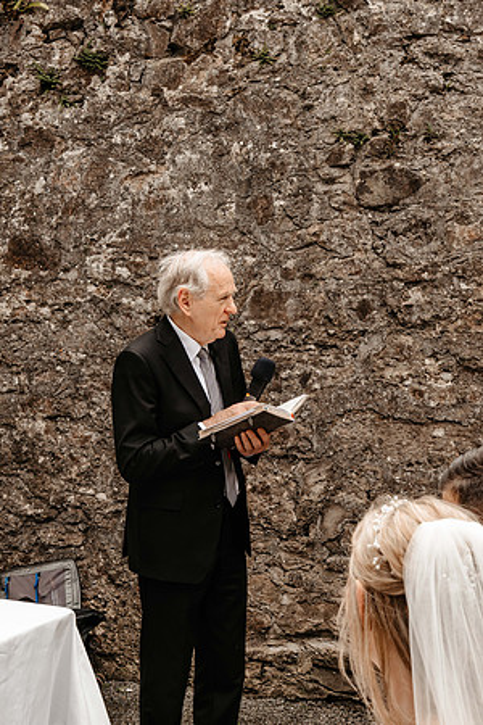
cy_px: 362
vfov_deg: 38.2
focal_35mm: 52
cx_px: 242
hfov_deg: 26.0
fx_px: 1046
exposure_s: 1/320
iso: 800
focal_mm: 35
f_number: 8
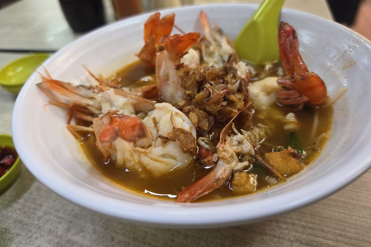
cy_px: 111
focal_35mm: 24
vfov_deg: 53.0
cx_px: 186
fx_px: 247
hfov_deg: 73.7
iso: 125
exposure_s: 1/100
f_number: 1.4
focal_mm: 6.5
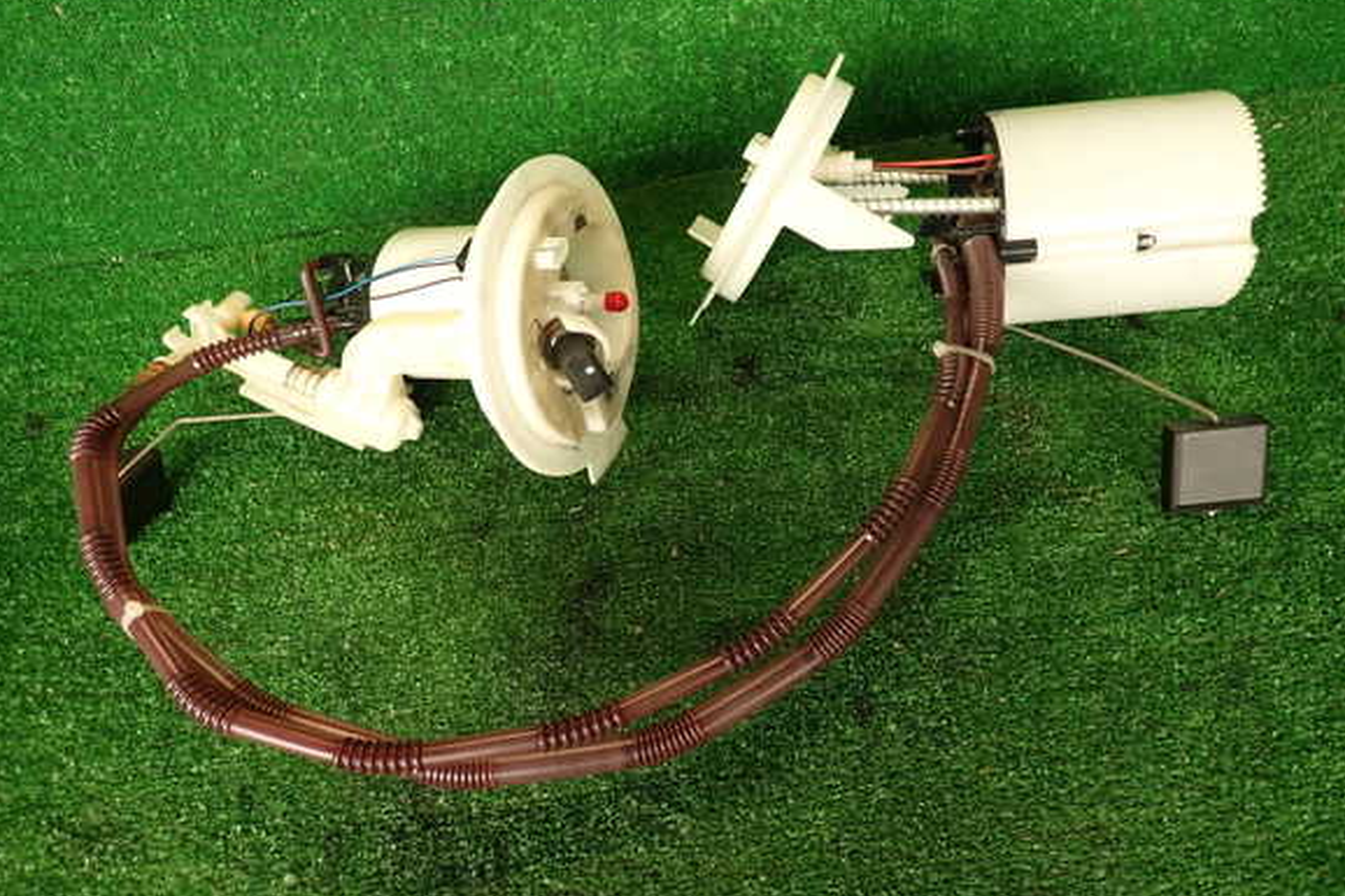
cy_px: 433
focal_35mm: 27
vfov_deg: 47.9
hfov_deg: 67.4
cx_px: 686
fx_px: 1008
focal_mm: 4.5
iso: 125
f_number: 2
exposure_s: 1/60
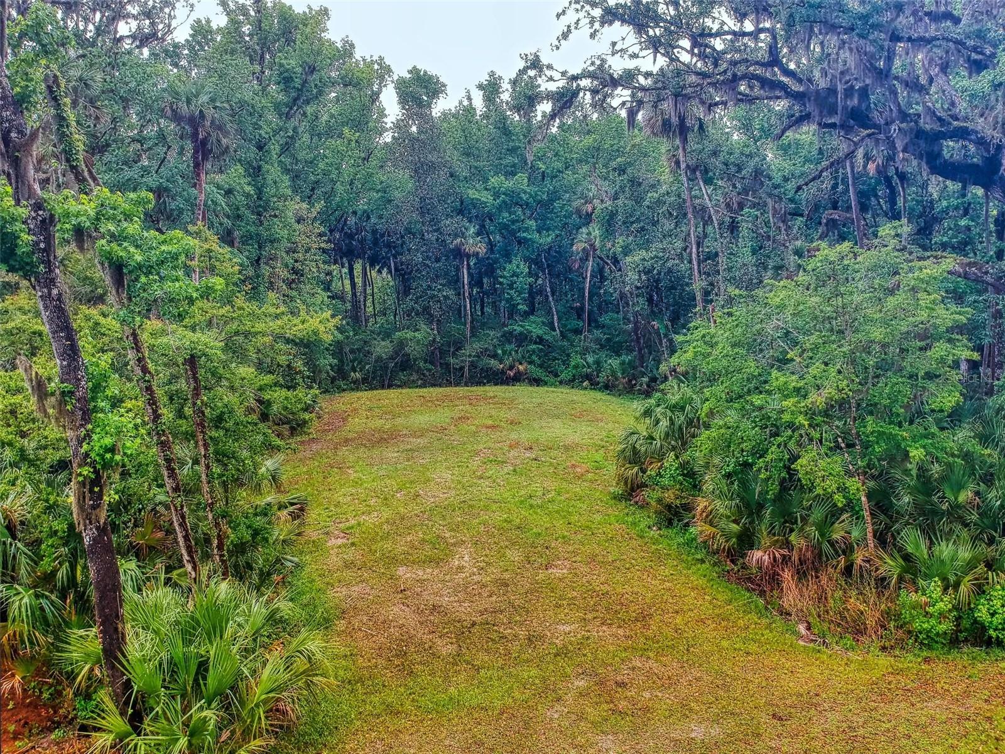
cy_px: 377
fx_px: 726
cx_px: 502
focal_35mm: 25
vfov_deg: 54.9
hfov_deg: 69.4
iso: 100
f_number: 2.6
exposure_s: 1/160
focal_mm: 4.49
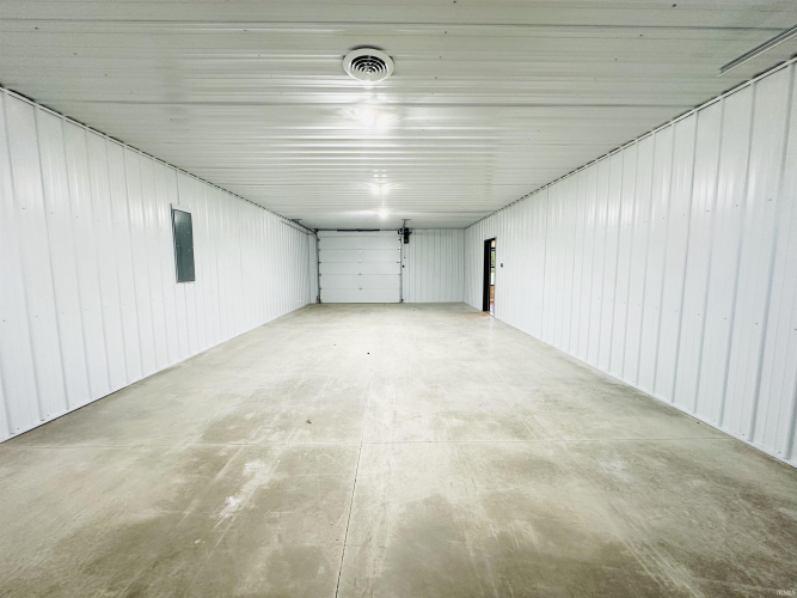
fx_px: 322
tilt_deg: -6.3
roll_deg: +0.0
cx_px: 398
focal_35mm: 14
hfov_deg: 102.1
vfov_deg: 85.7
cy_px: 299
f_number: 2.2
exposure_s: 1/60
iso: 200
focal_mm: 2.22
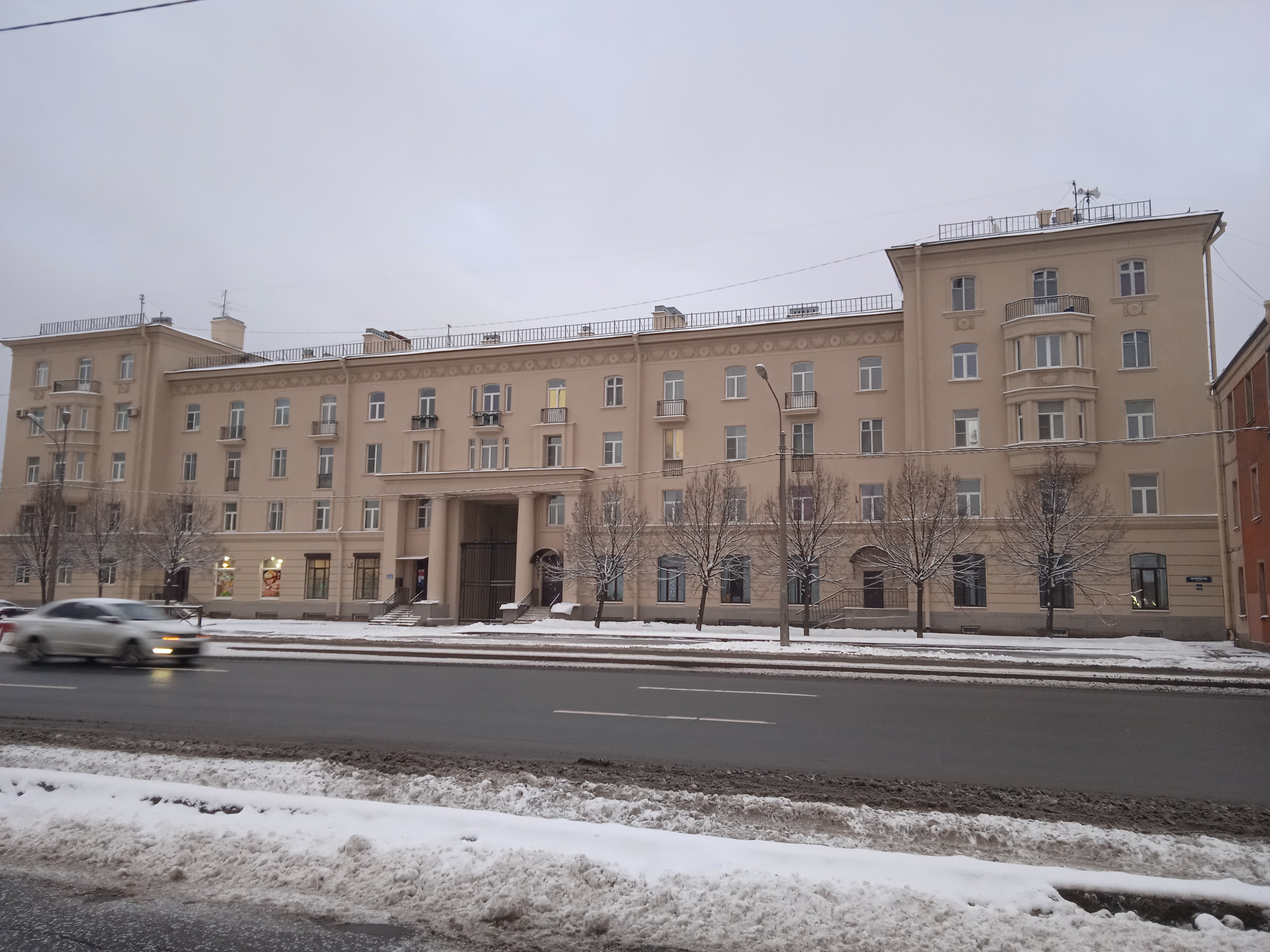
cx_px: 635
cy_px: 476
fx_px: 1027
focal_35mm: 28
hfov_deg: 63.4
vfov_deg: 49.7
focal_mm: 3.43
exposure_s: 1/33.3
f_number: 2.2
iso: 177
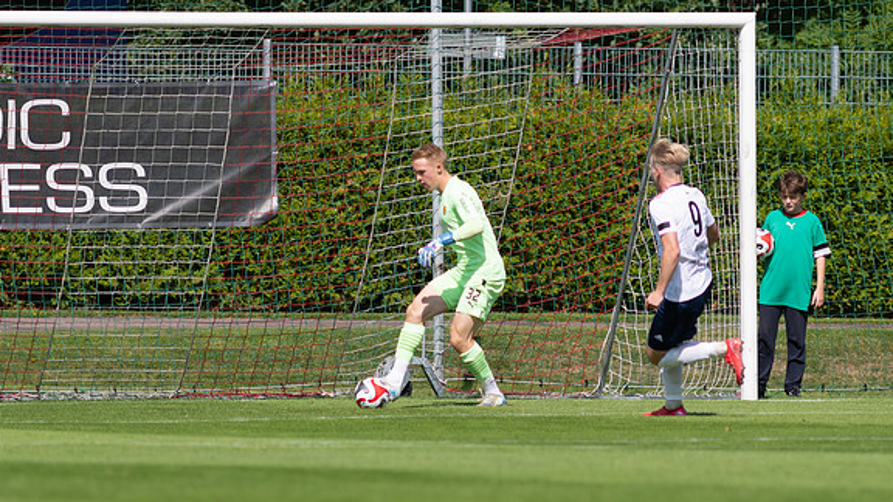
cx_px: 452
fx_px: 15036
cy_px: 306
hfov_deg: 3.4
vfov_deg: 1.9
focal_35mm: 635
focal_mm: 300
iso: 100
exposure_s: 1/2500
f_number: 3.2
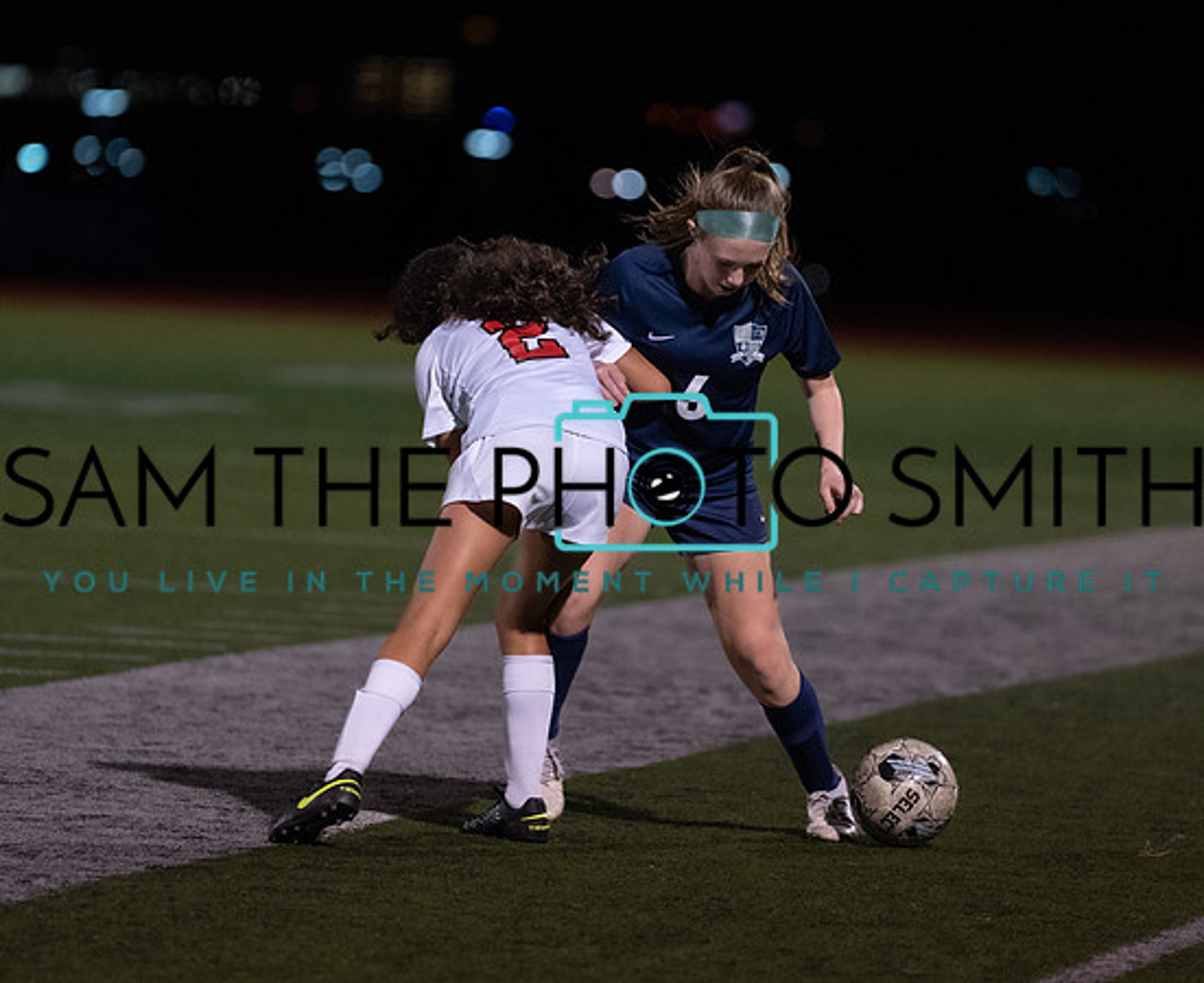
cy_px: 425
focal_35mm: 331
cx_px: 571
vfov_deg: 4.7
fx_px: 11882
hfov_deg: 5.8
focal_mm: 200
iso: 5000
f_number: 2.8
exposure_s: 1/1000
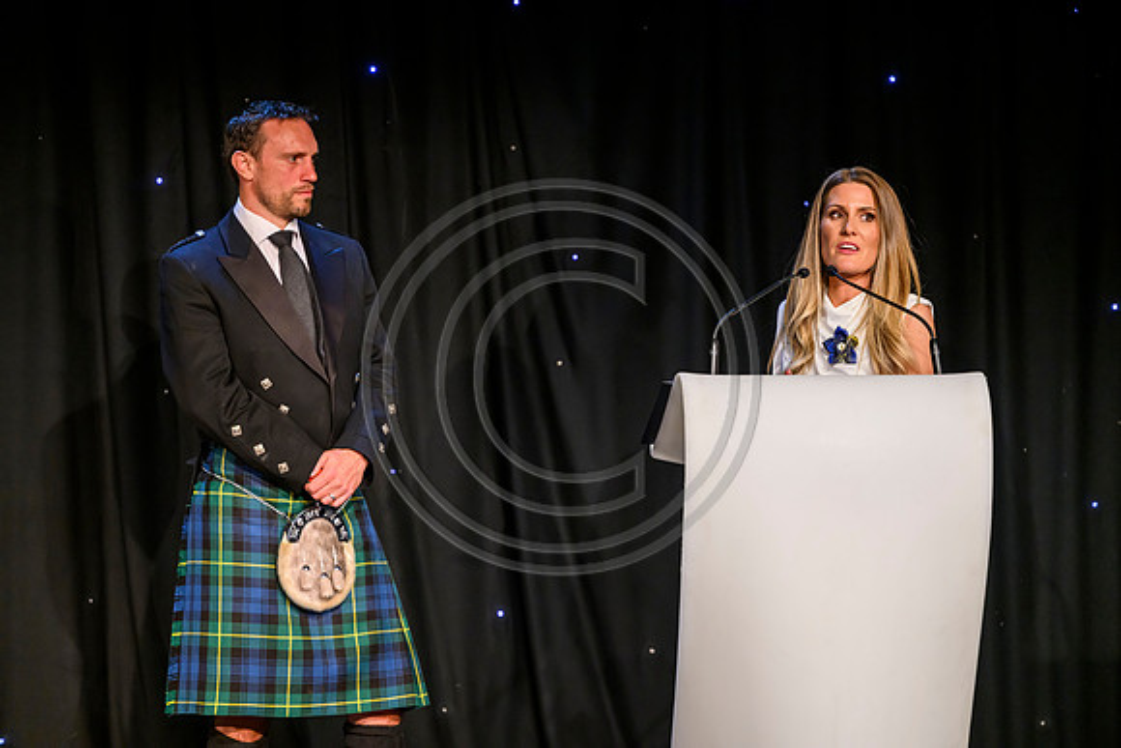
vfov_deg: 8.3
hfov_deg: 12.4
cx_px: 560
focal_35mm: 165
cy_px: 374
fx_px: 5139
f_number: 3.2
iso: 2500
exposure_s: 1/500
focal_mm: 165
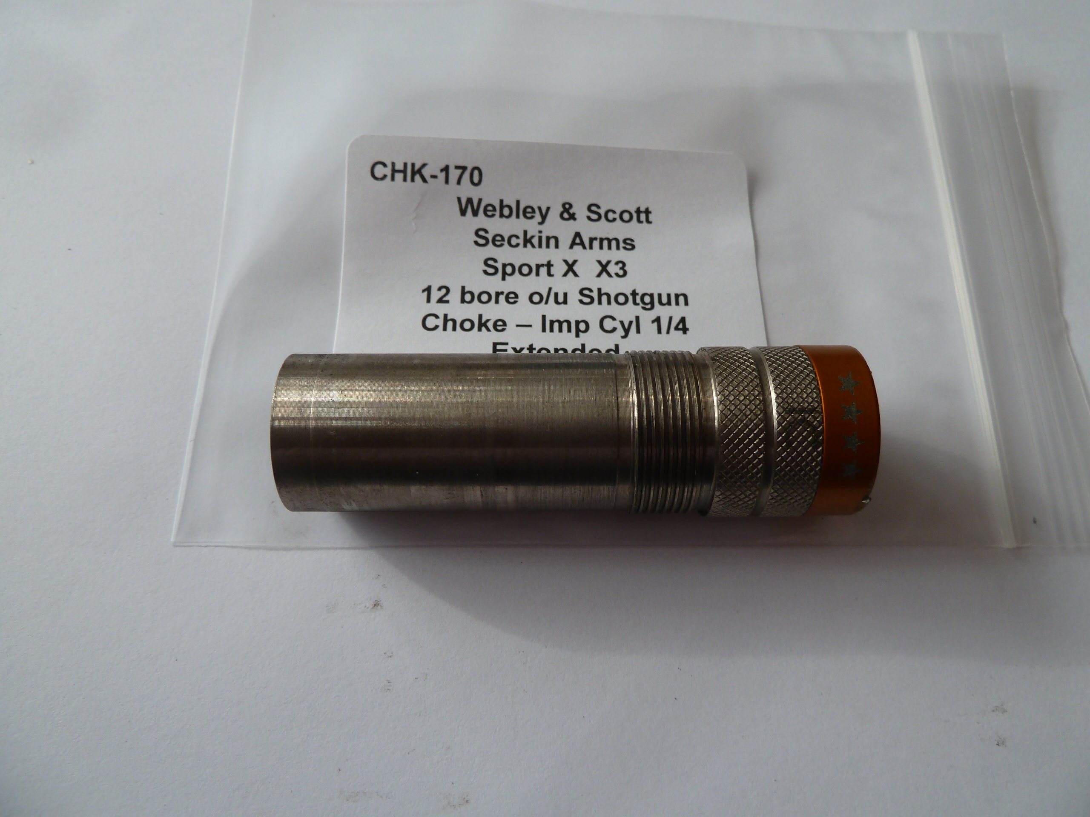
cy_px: 408
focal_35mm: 25
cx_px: 545
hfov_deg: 69.4
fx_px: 787
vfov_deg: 54.9
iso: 80
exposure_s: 1/30
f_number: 3.3
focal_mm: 4.1
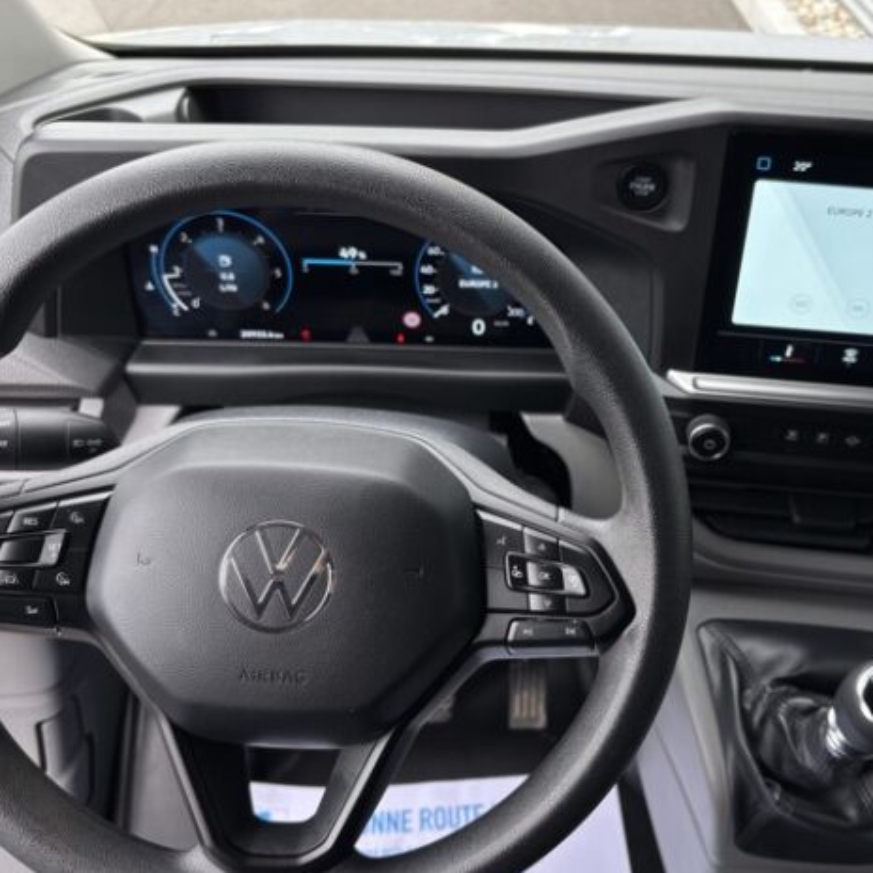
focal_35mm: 38
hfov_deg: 43.5
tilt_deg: -36.3
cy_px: 438
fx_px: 1084
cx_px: 555
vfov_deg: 43.9
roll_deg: -4.0
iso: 40
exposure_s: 1/153
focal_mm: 5.96
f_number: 1.6
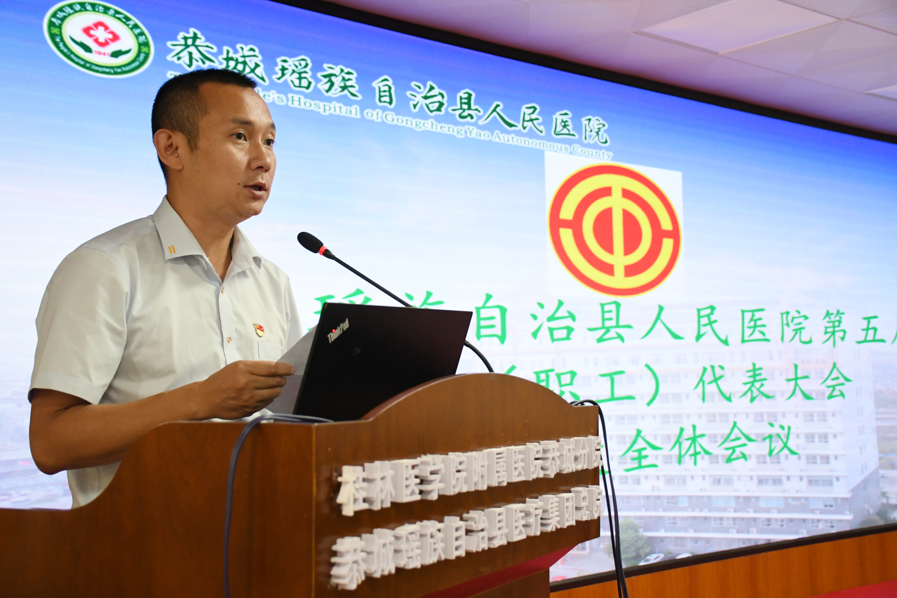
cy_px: 299
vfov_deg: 28.1
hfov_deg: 41.1
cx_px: 448
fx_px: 1196
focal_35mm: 48
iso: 2000
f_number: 4.5
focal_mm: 32
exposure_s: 1/80
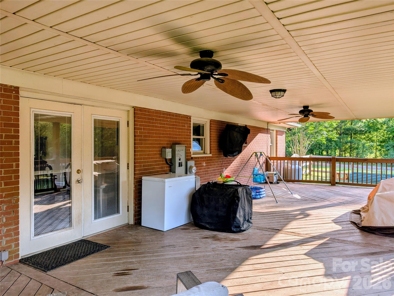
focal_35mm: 24
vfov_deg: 56.9
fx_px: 274
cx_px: 197
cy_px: 148
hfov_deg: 71.5
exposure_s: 1/217
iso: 22
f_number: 1.68
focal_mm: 6.9
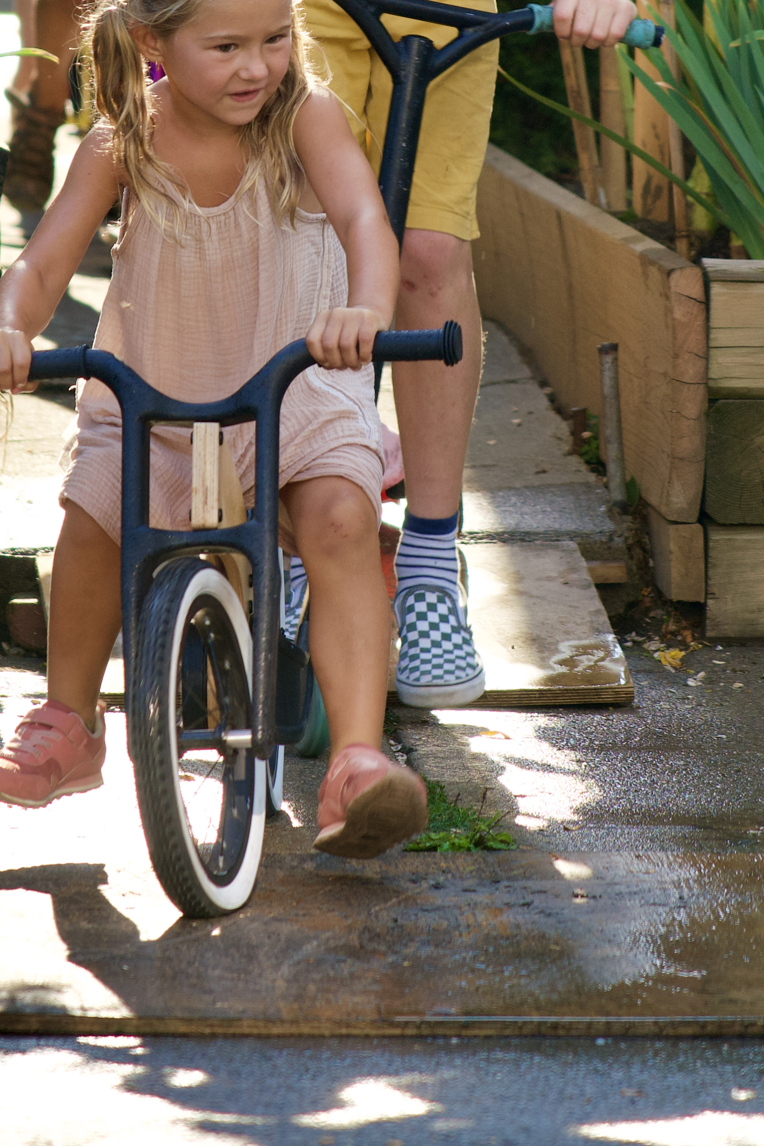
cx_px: 368
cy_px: 87
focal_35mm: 202
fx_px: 6430
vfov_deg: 10.1
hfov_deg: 6.8
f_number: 4
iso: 250
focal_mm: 105
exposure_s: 1/250
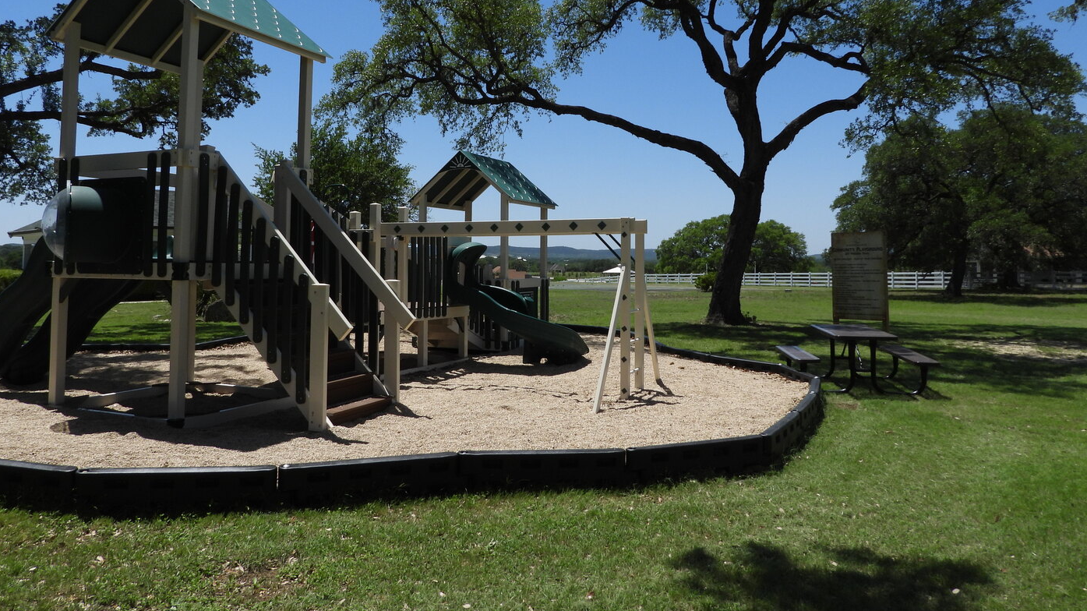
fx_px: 778
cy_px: 220
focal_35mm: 27
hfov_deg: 69.9
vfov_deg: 42.5
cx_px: 531
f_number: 3.5
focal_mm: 4.3
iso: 100
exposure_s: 1/2000
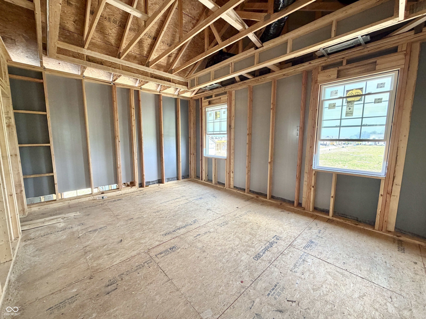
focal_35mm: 14
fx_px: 172
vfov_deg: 85.7
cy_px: 160
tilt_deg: -7.2
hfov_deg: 102.1
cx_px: 213
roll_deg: -0.5
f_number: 2.2
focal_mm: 2.22
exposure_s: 1/121
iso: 200
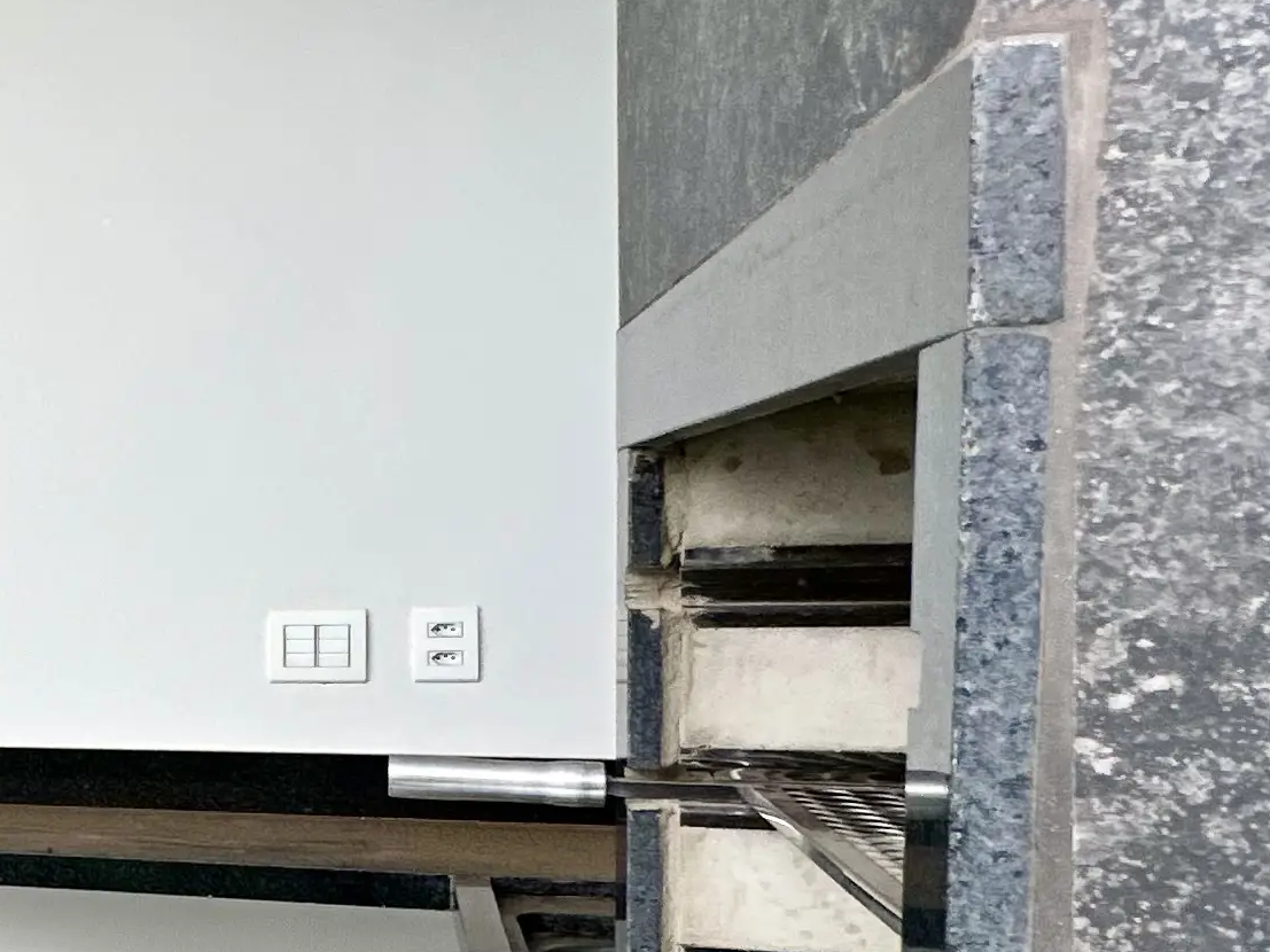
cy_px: 670
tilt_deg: -1.8
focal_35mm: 51
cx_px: -837
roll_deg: +1.4
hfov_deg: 24.3
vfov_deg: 28.3
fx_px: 1871
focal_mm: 2.22
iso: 40
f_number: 2.2
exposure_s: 1/320
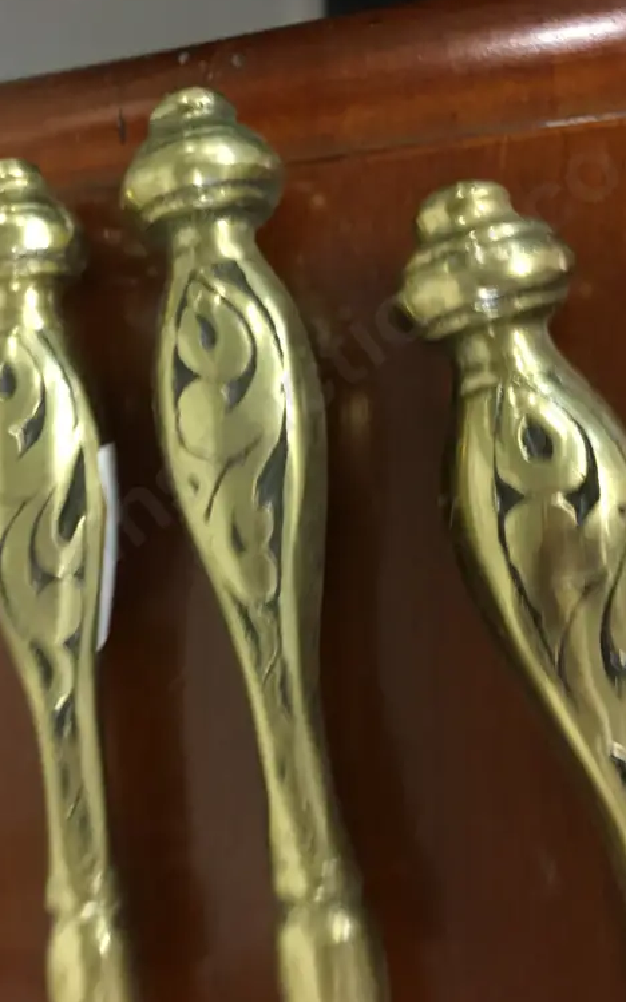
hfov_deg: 30.1
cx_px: 166
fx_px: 1147
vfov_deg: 47.2
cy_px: 494
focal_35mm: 42
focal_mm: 4.15
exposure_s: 1/17
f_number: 2.2
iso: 100
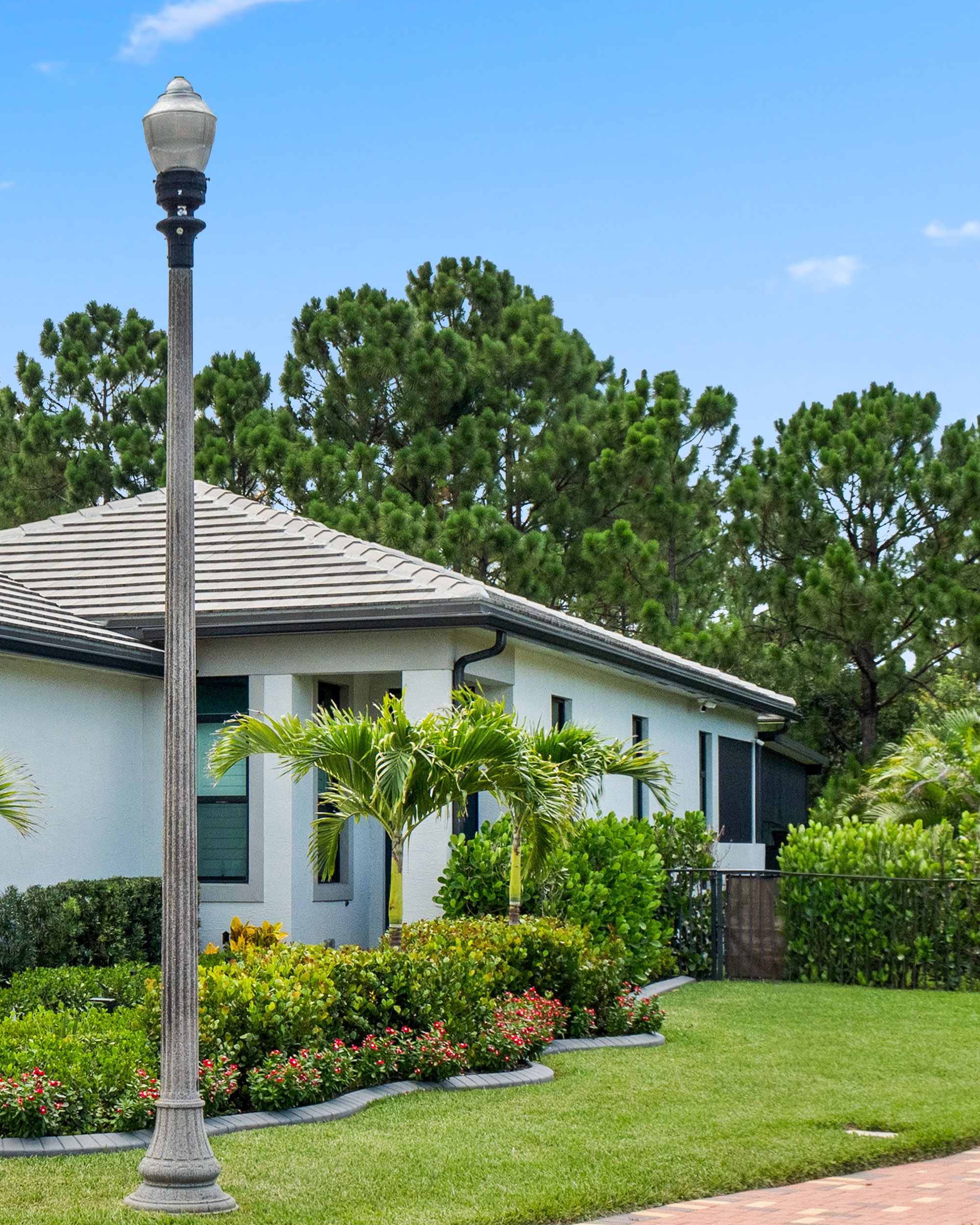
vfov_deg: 28.7
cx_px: 101
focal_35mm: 66
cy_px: 609
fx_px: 2393
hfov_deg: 22.6
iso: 800
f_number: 8
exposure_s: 1/320
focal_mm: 25
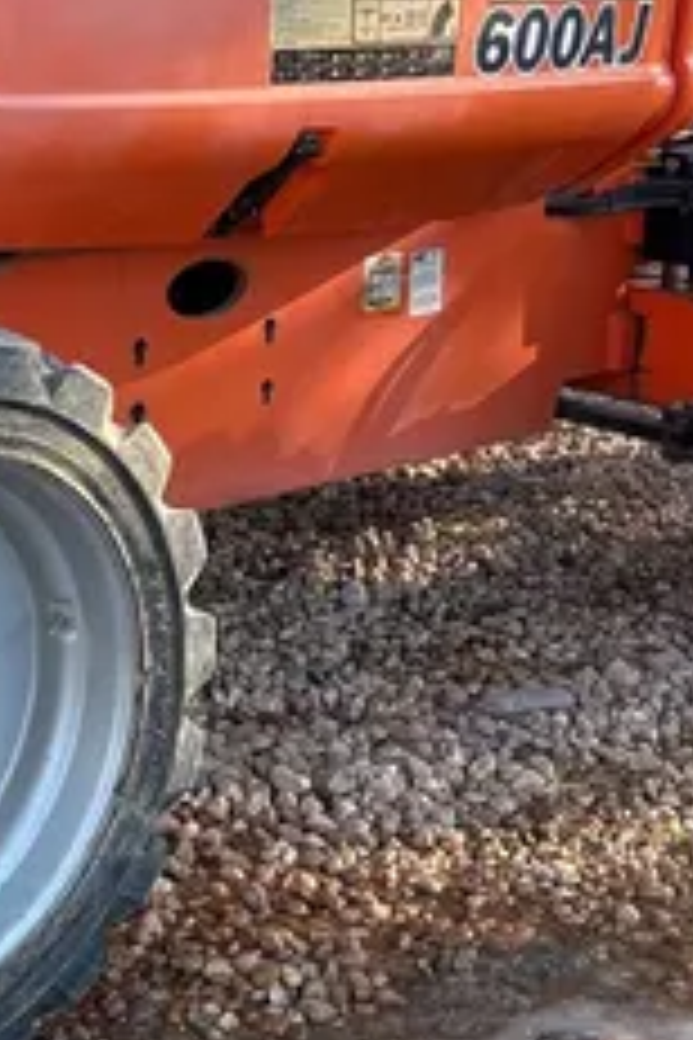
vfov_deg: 23.1
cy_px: 124
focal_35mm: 86
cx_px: 54
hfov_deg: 15.7
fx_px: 2483
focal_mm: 5.96
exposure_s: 1/607
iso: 50
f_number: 1.6
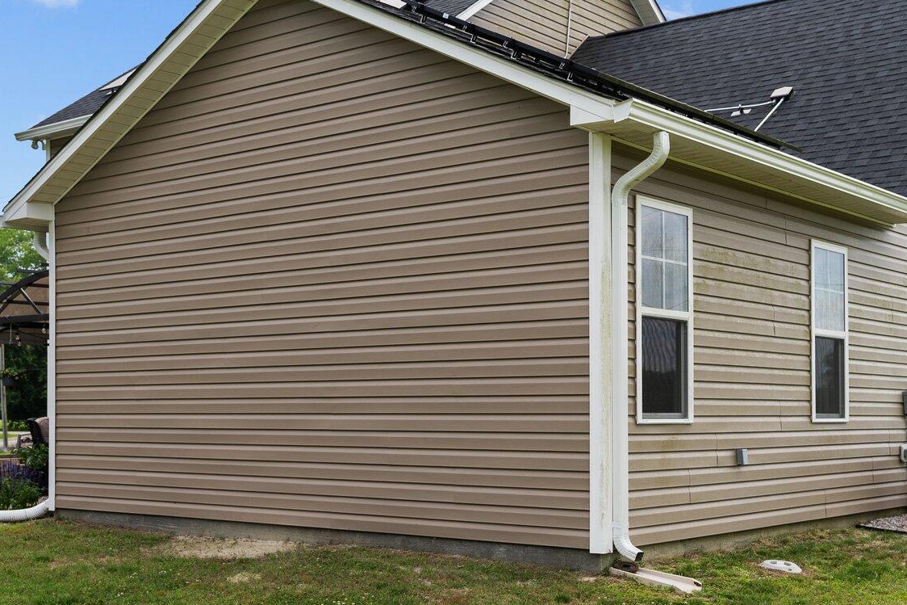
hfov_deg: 38.8
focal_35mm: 51
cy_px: 331
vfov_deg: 26.5
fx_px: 1285
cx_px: 395
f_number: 4.5
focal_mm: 28
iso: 125
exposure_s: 1/800
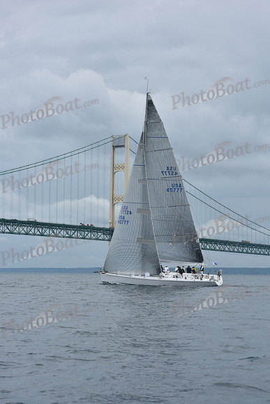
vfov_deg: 20.8
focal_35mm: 98
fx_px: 1102
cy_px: 202
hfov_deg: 14.0
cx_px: 135
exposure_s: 1/800
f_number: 10
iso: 250
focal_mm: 98
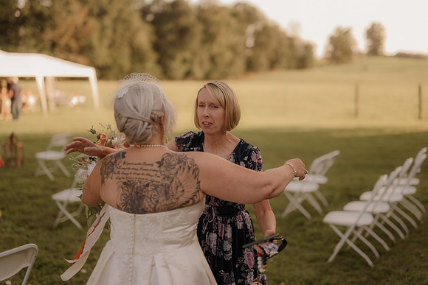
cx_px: 214
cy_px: 142
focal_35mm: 50
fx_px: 595
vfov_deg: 27.0
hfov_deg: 39.6
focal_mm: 50
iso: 200
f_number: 2.8
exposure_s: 1/1000
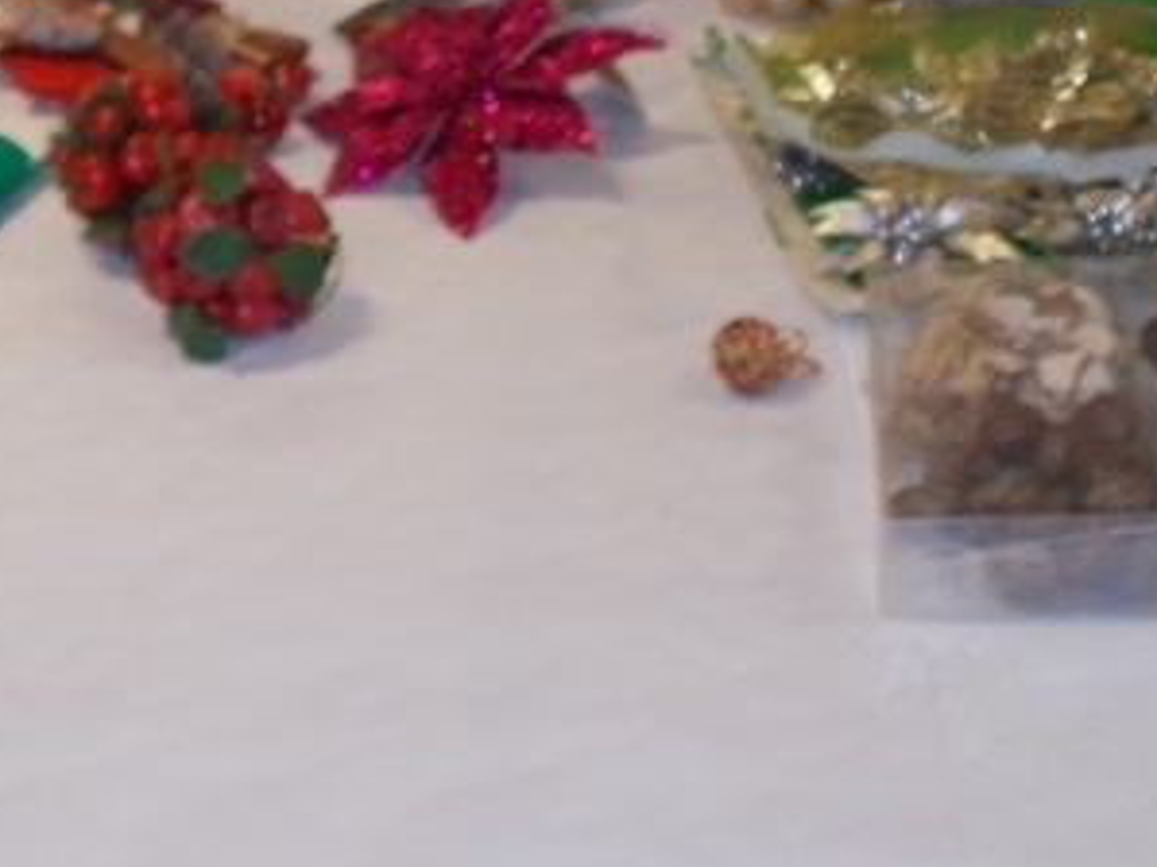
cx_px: 344
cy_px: 132
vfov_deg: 13.7
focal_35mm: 107
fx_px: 3575
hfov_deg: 18.3
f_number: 4.5
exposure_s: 1/30
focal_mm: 9
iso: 200
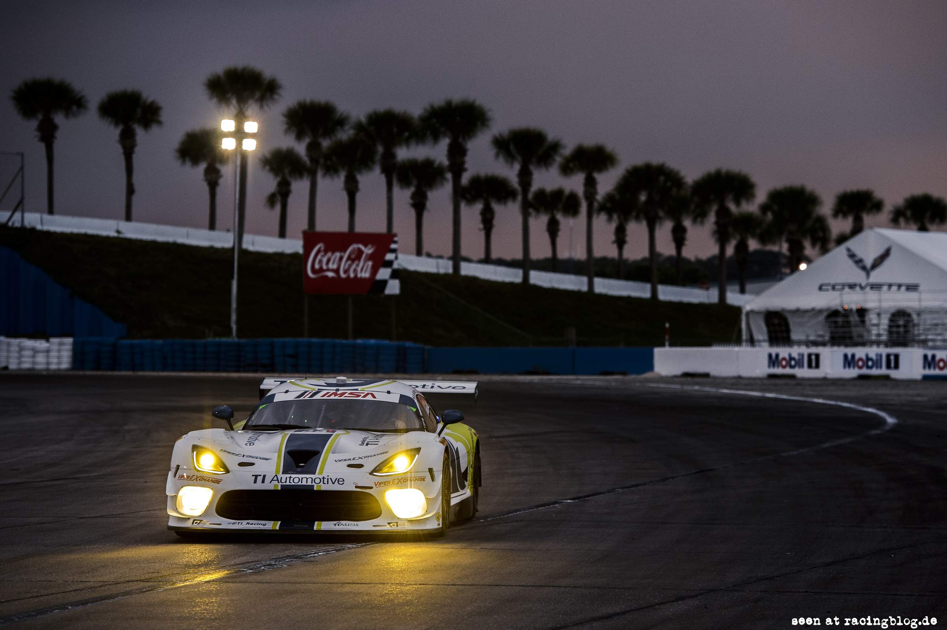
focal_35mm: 135
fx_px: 3549
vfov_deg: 10.1
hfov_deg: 15.2
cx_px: 474
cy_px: 315
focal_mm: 135
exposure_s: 1/1000
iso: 2000
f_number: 4
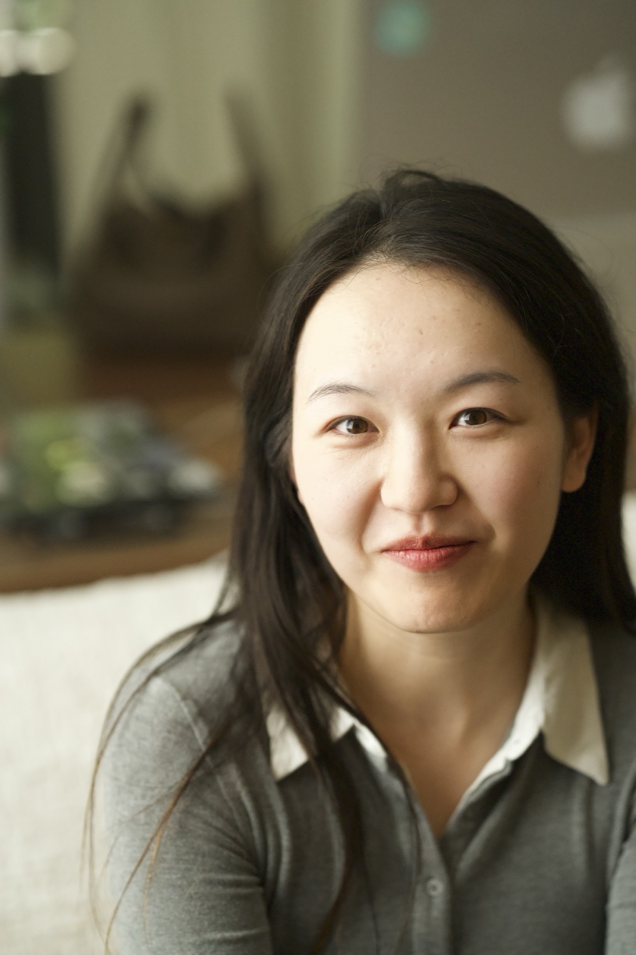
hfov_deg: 16.1
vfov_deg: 23.9
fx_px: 2253
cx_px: 318
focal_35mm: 85
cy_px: 478
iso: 6400
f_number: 2
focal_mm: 85
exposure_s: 1/2000
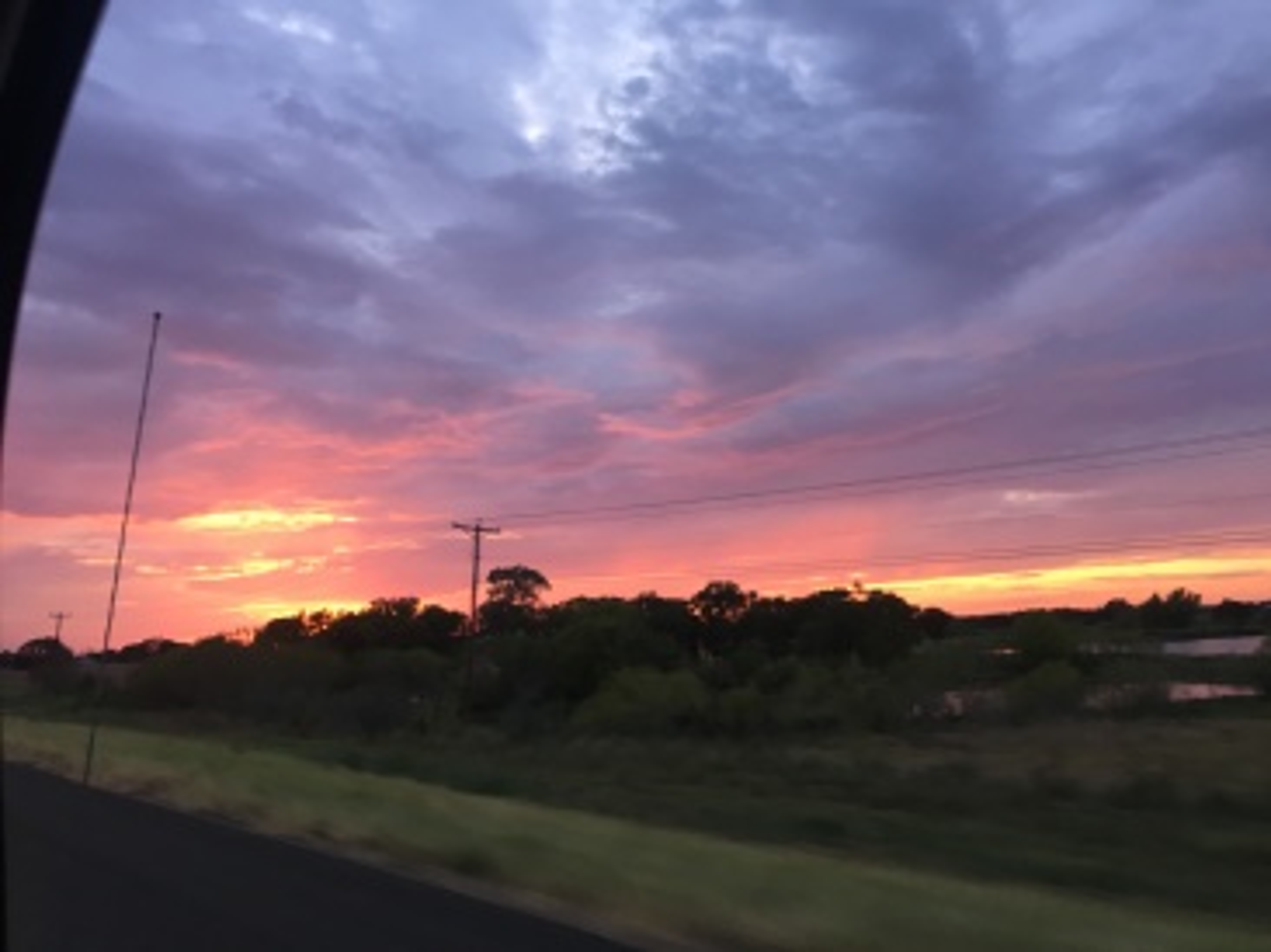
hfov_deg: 61.7
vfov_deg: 48.2
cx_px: 636
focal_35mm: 29
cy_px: 476
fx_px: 1064
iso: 50
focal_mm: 4.15
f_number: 2.2
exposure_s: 1/30
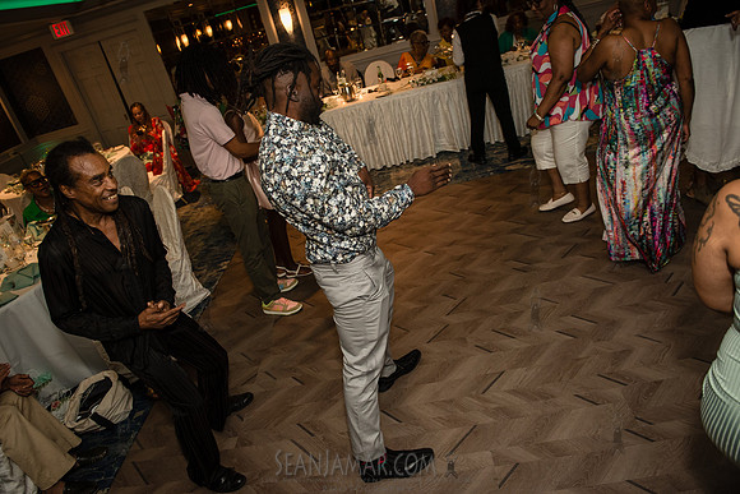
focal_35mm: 24
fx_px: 493
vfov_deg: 53.2
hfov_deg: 73.7
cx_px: 370
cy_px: 247
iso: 1600
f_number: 3.5
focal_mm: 24
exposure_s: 1/160
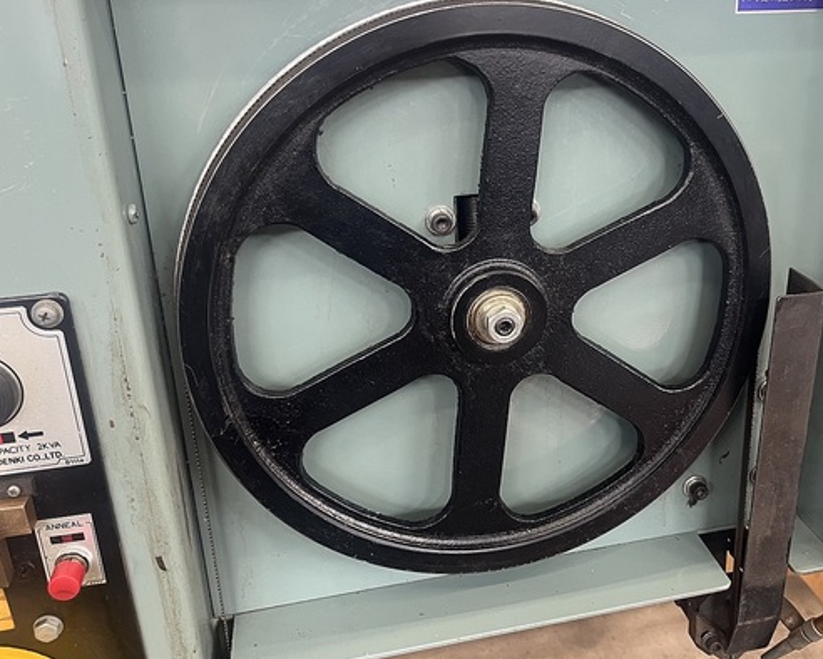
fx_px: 804
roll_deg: +1.3
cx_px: 505
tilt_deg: -20.9
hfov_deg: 53.7
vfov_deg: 44.4
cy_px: 268
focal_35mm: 33
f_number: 1.6
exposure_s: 1/60
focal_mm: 5.1
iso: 160
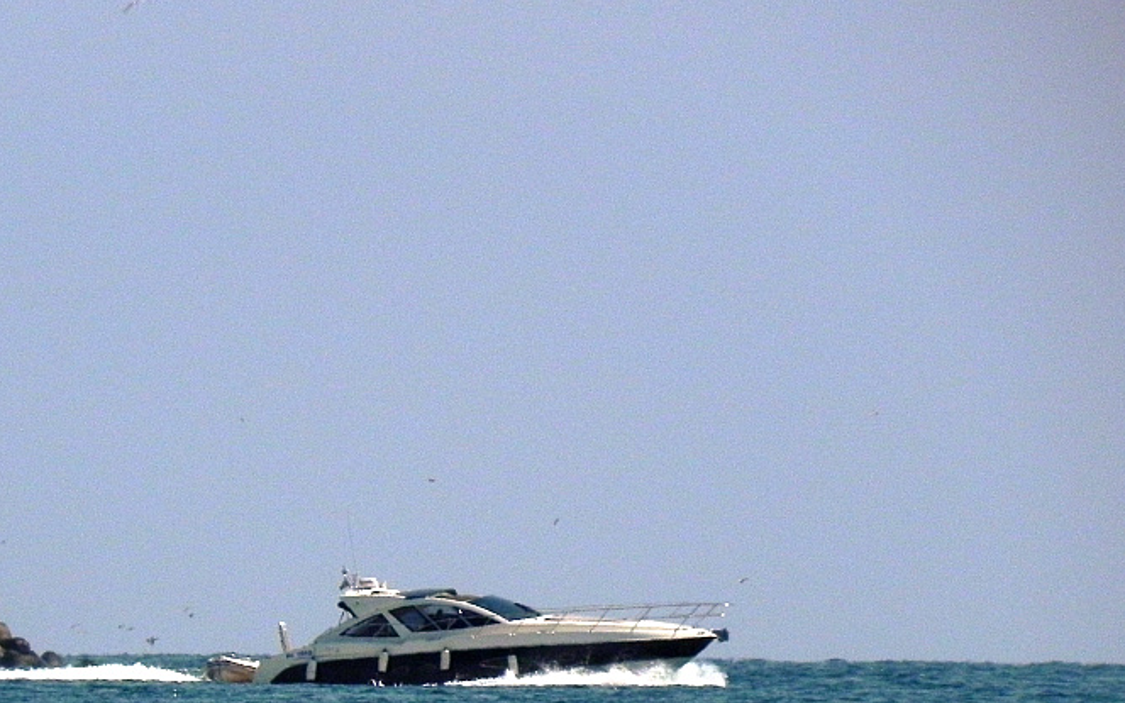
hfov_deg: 1.9
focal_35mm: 1108
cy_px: 637
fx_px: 33971
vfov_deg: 1.2
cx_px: 351
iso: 200
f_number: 8
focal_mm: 120
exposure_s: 1/2000
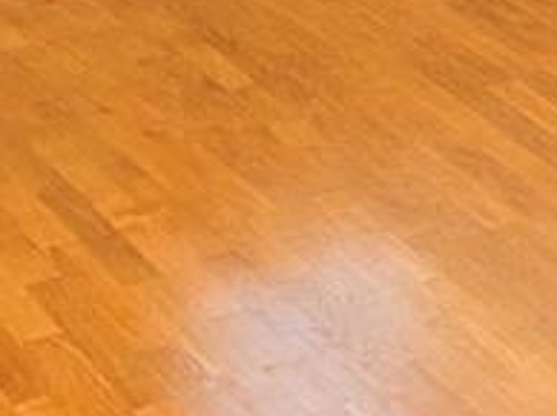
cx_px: 896
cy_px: -453
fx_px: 2041
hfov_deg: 14.3
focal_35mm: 127
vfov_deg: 10.6
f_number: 1.78
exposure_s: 1/120
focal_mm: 6.76
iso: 125
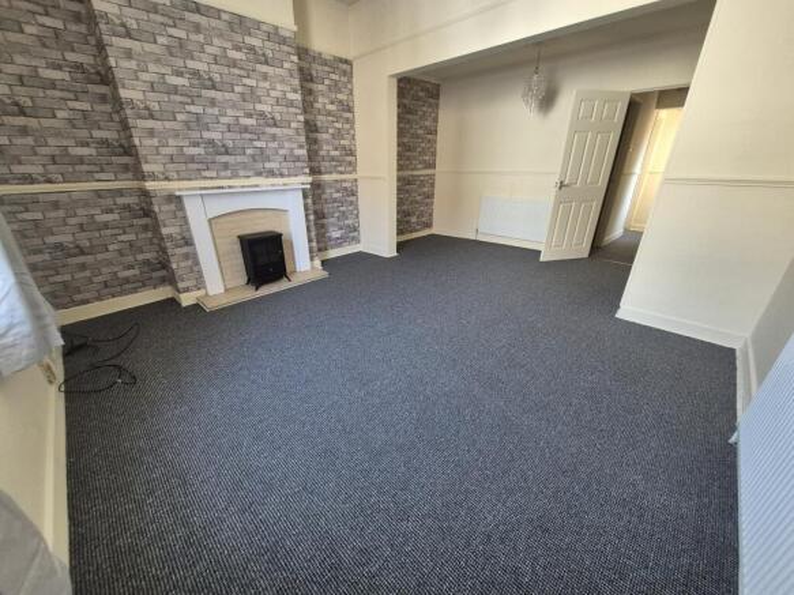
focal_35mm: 13
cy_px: 298
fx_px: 298
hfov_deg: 106.2
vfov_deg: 89.9
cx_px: 397
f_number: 2.2
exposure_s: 1/100
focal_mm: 1.74
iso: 400
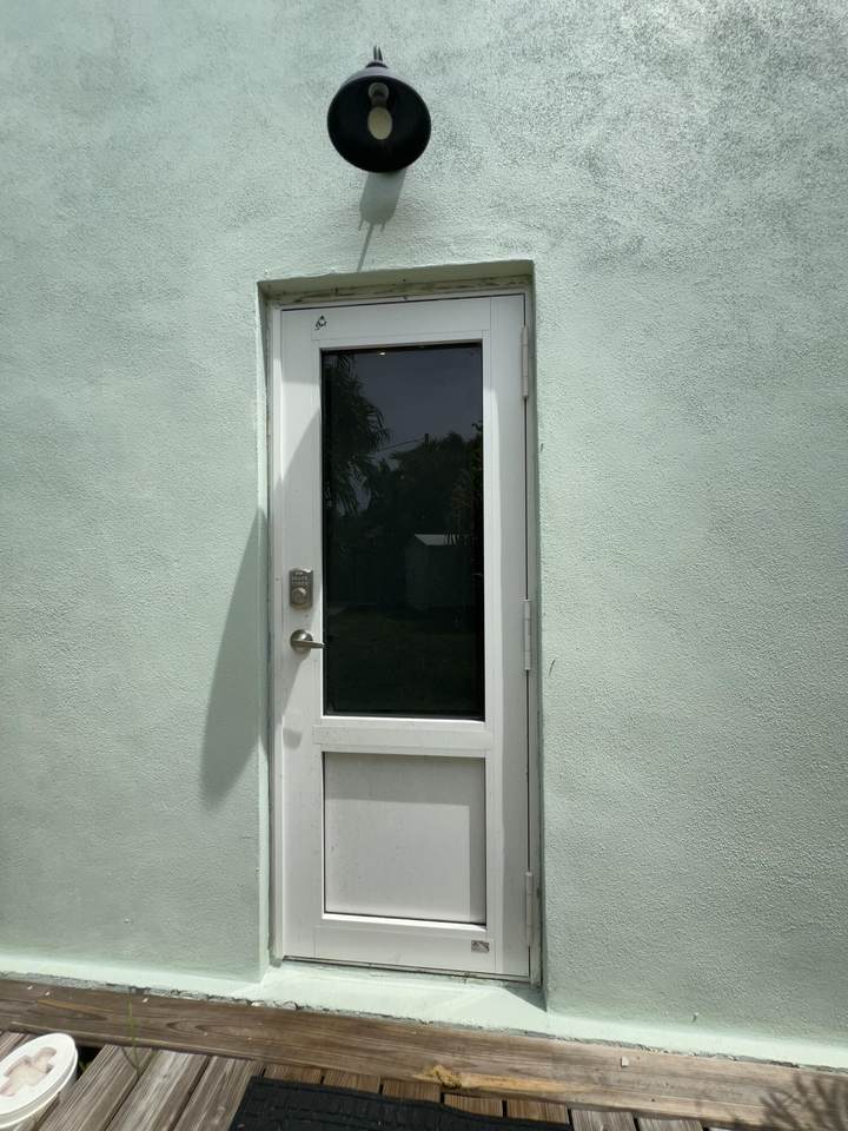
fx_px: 425
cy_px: 566
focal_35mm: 13
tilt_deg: +1.9
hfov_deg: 89.9
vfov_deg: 106.2
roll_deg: +0.7
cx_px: 424
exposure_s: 1/1206
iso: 32
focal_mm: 1.57
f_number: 1.8
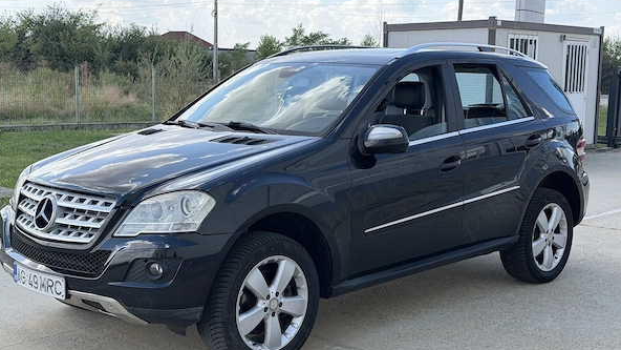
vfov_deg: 22.6
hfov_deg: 39.2
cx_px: 307
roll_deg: -0.9
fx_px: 873
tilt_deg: -8.3
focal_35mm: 53
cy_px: 195
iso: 80
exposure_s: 1/1754
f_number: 1.78
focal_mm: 6.76
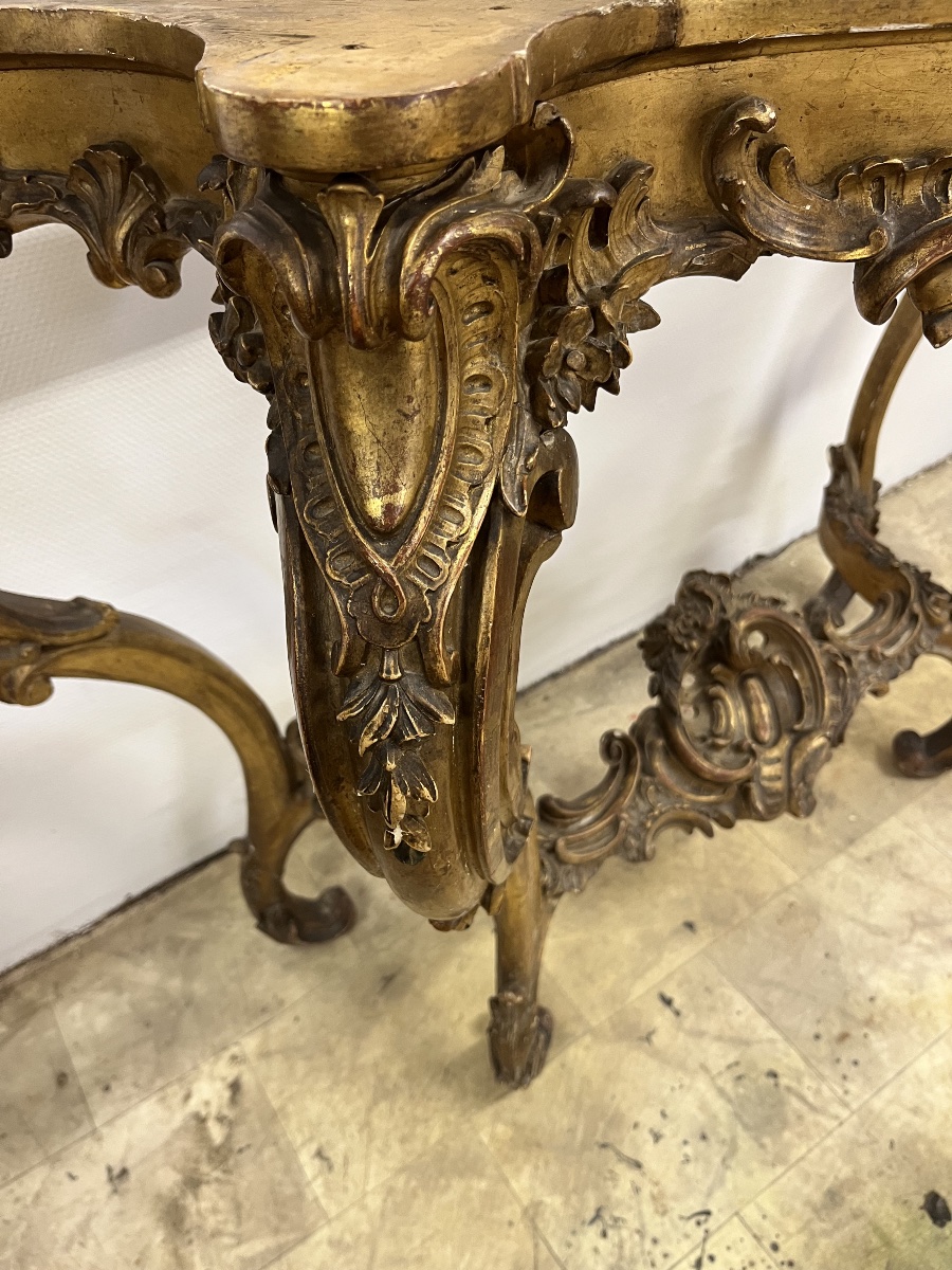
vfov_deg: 67.3
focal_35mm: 26
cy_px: 635
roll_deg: +7.3
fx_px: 953
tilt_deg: -41.8
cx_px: 476
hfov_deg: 53.1
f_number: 1.6
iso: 160
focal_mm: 5.1
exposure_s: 1/50
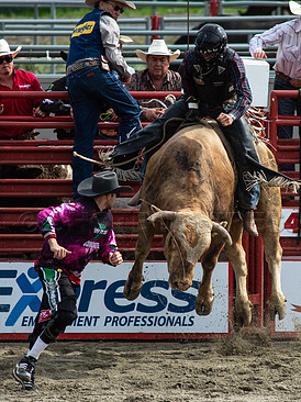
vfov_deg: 2.6
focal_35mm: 750
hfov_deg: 2.0
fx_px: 8706
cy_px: 242
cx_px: 240
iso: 1000
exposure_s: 1/8000
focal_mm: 300
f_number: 4
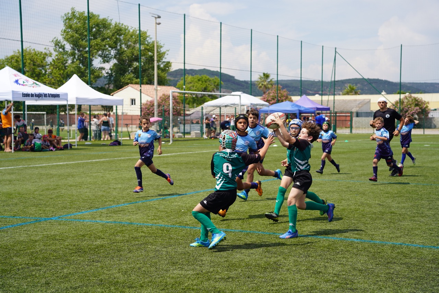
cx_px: 220
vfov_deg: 19.5
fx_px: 853
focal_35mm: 70
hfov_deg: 28.8
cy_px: 146
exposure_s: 1/640
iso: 100
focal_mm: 70
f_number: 5
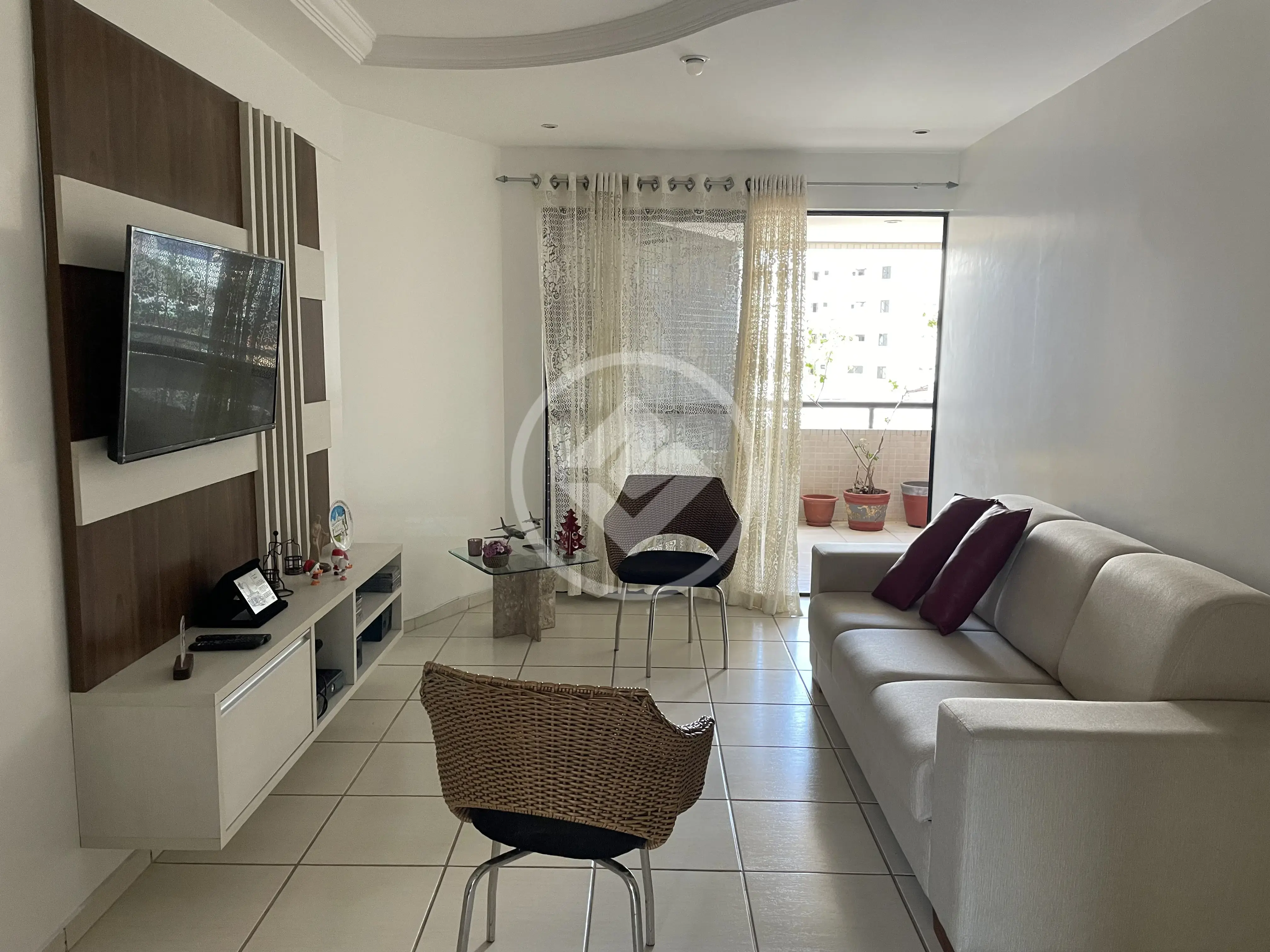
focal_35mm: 26
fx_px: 954
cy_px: 476
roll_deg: -1.0
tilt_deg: -7.6
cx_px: 635
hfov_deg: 67.3
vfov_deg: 53.1
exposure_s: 1/78
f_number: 1.6
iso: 125
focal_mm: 4.2
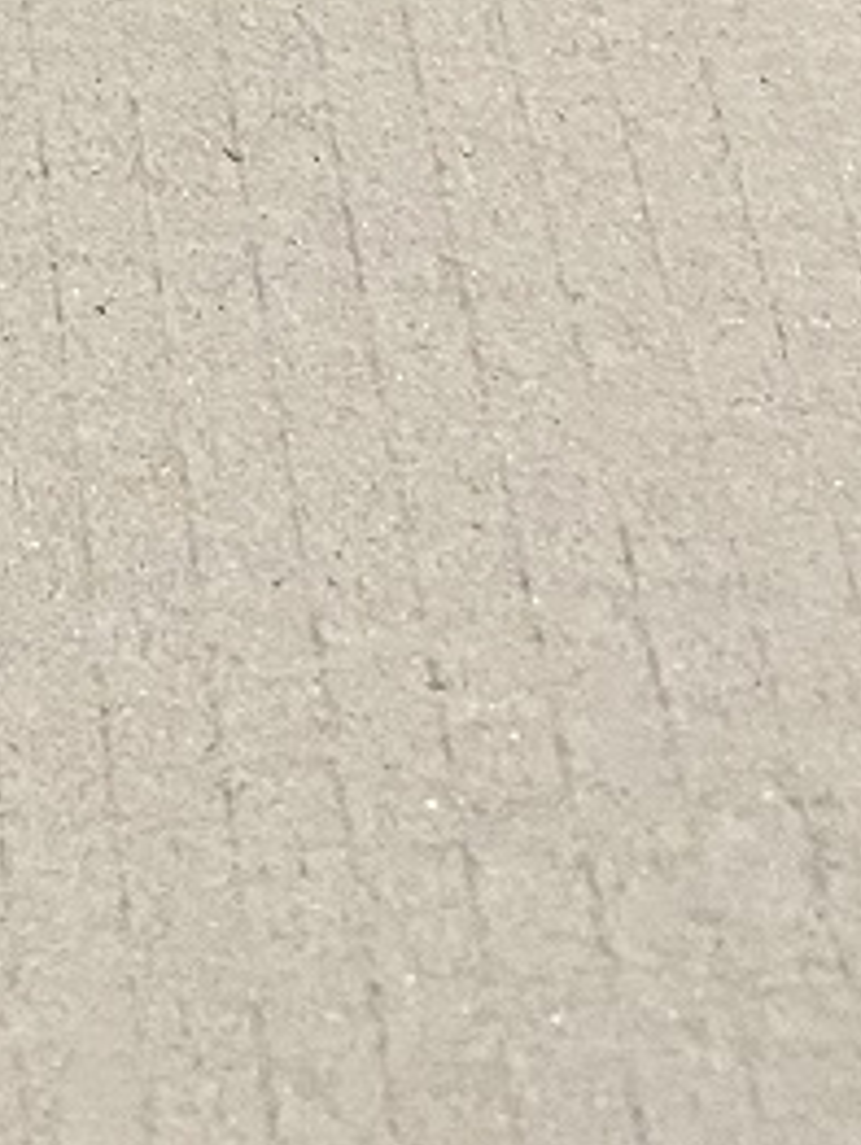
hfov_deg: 11.4
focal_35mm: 120
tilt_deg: -28.9
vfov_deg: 13.0
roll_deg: -1.8
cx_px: -769
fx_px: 3973
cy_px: -1473
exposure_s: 1/50
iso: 320
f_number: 1.8
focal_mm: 4.25
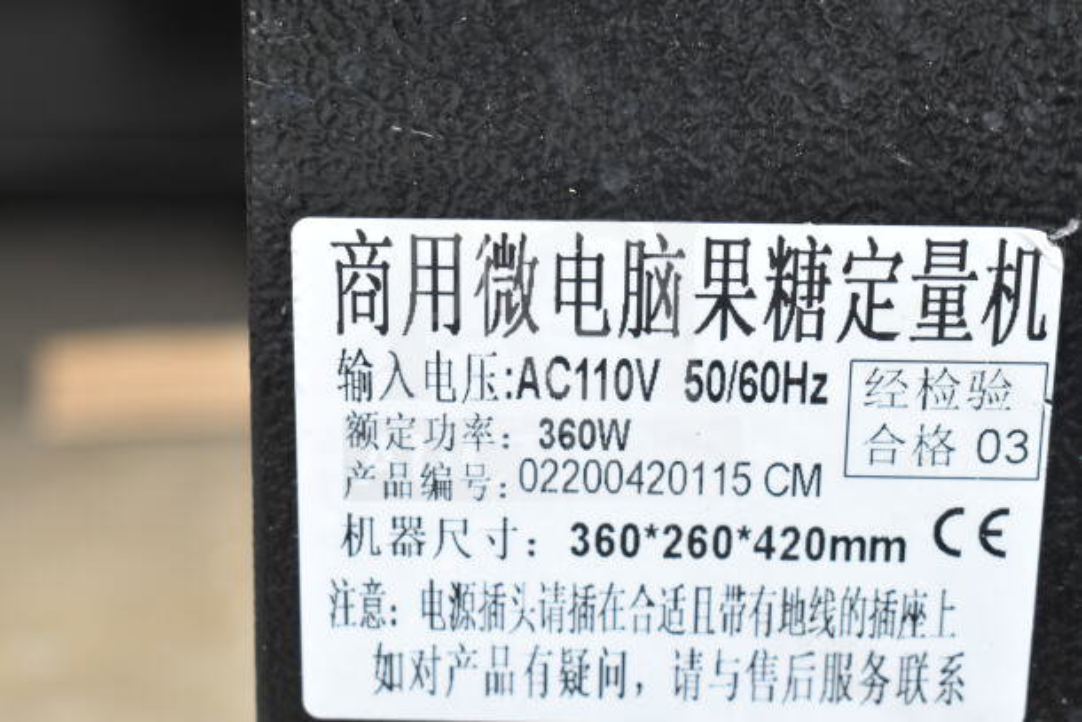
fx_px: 2029
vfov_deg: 20.2
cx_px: 541
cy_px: 361
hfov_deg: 29.9
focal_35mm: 68
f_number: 8
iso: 1600
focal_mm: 45
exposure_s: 1/250
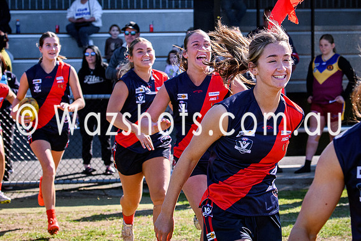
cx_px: 221
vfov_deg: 8.4
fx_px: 1631
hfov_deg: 12.6
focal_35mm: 163
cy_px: 76
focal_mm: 70
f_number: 5.6
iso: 500
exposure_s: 1/1600
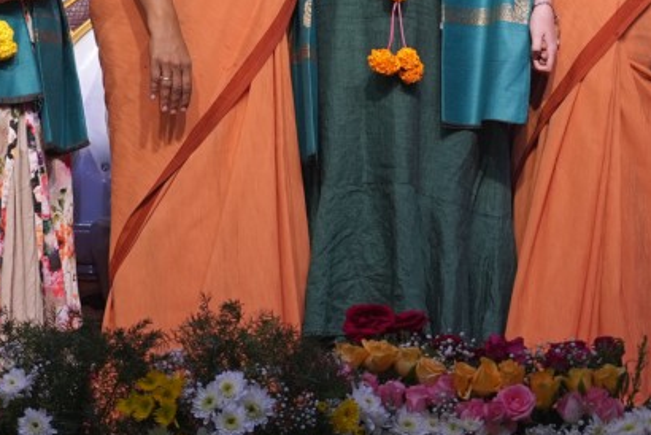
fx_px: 4940
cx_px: 308
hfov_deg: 7.5
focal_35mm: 273
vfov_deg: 5.0
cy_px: -152
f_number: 5
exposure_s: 1/200
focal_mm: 70
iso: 320
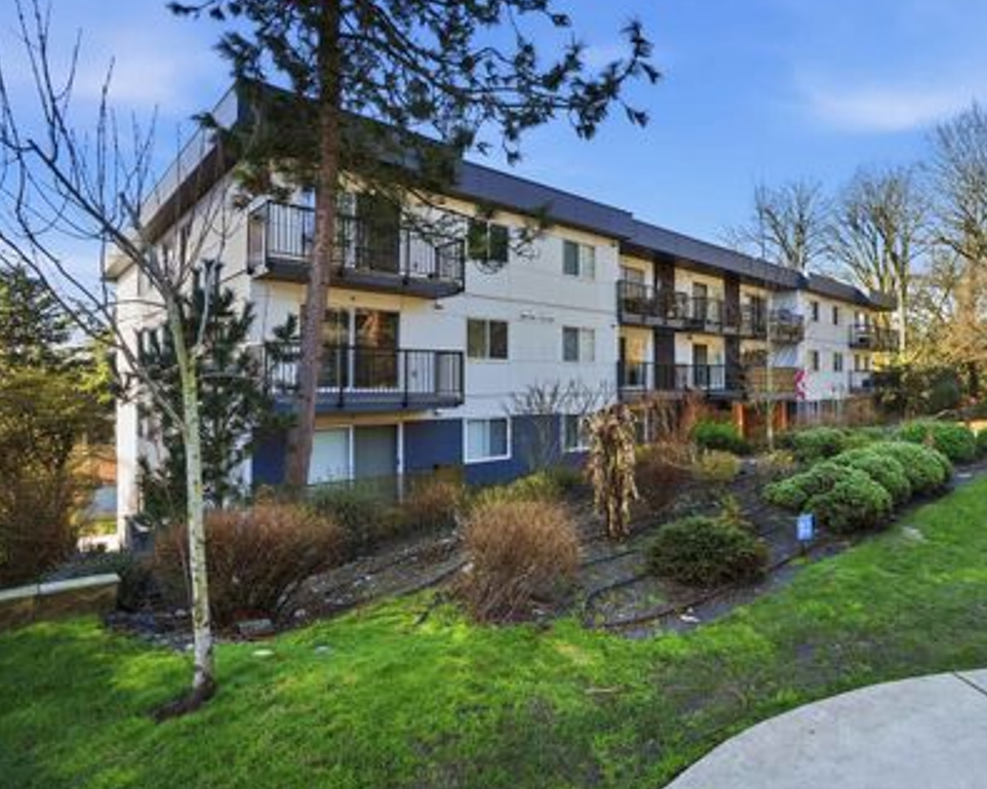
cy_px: 381
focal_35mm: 19
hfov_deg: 81.6
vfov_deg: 70.8
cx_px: 620
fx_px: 555
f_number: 8
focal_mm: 16
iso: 200
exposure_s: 1/25
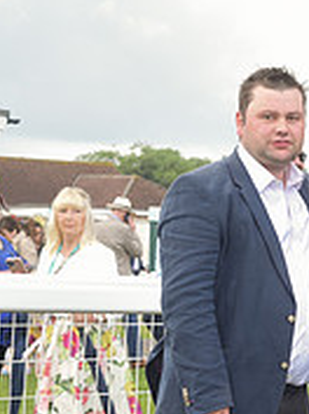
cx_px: 616
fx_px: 1887
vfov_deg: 12.5
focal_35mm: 158
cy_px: 329
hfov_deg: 8.8
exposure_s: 1/125
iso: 500
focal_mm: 50
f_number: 6.3
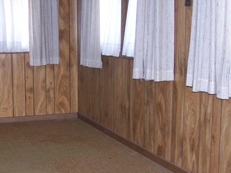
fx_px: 480
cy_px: 89
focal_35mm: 72
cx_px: 74
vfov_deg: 20.4
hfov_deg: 26.9
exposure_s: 1/60
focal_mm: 6.3
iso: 140
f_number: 2.8
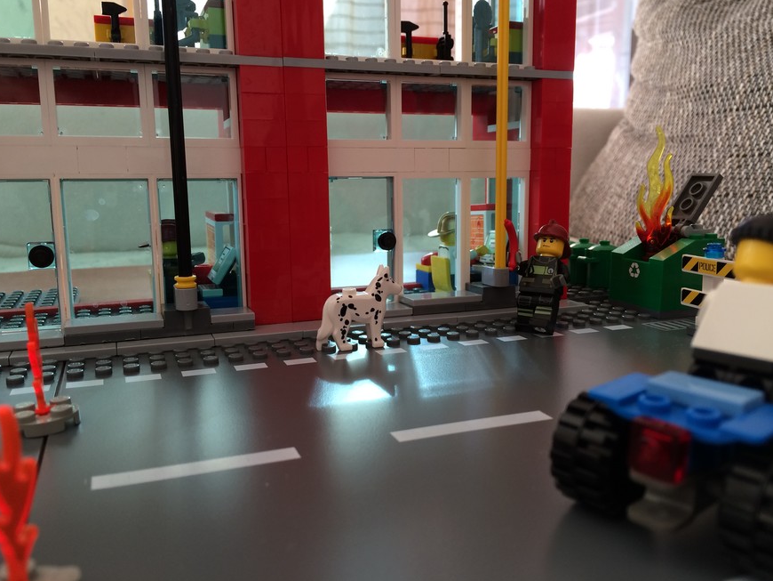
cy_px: 291
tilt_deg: -10.0
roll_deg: +0.1
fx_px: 670
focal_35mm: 30
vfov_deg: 46.8
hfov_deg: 60.0
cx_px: 387
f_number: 2.2
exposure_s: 1/40
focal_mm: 4.15
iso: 32
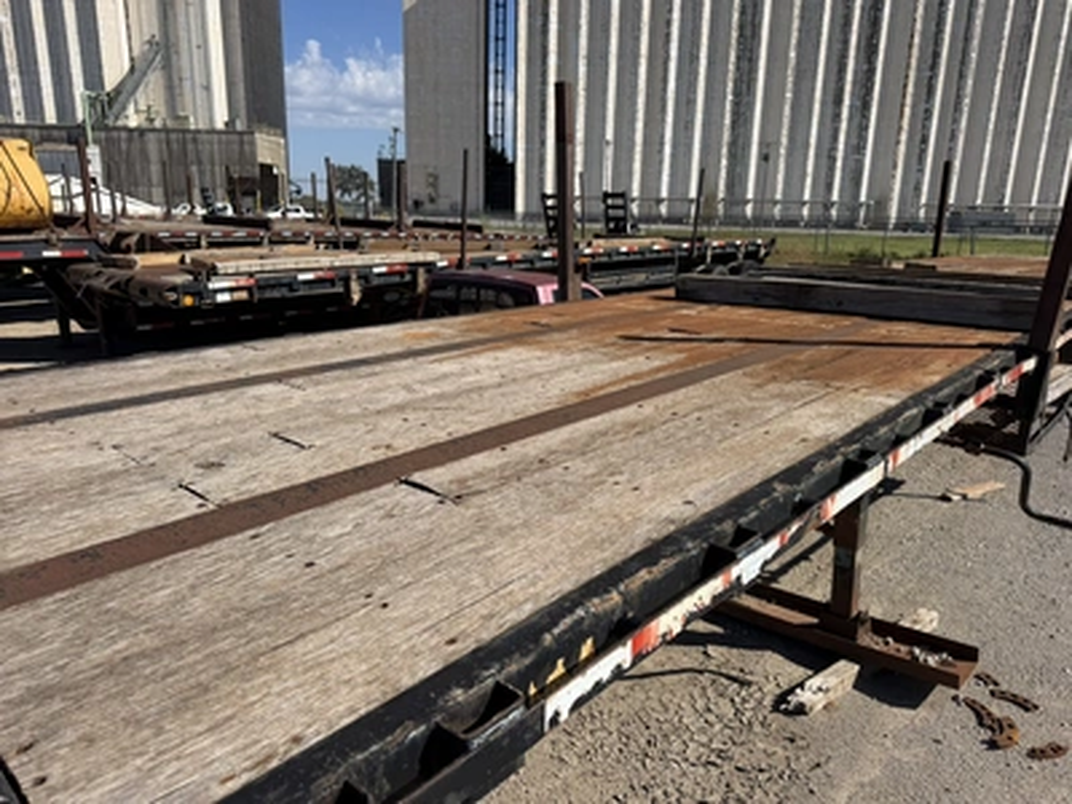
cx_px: 536
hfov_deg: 71.6
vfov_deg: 56.8
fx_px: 743
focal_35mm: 24
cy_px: 402
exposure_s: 1/6711
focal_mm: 6.76
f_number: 1.78
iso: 80
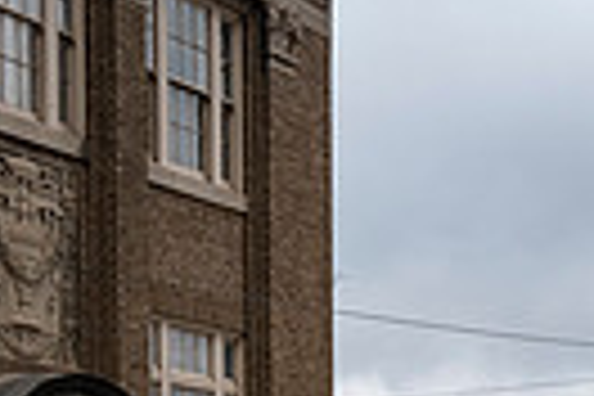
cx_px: 747
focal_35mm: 145
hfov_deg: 13.7
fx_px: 2392
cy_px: 740
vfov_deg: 9.0
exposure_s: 1/1600
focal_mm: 33
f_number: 4
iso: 320
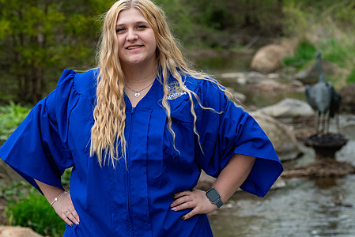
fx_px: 1312
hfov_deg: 15.4
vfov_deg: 10.3
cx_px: 135
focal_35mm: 133
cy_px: 114
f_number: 4.5
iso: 250
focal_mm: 68.7
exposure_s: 1/320
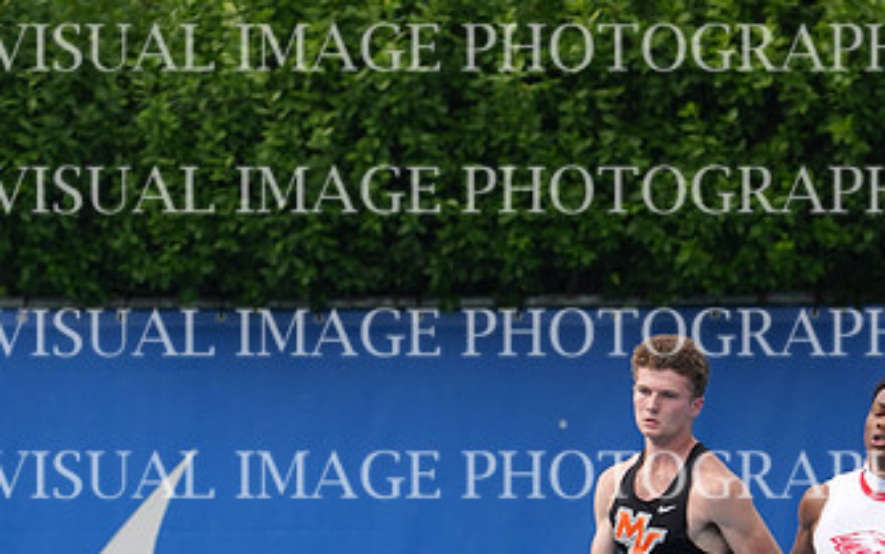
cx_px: 444
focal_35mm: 1063
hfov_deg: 2.0
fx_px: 25647
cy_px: 546
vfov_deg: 1.2
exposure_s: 1/1000
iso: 500
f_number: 6.3
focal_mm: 600
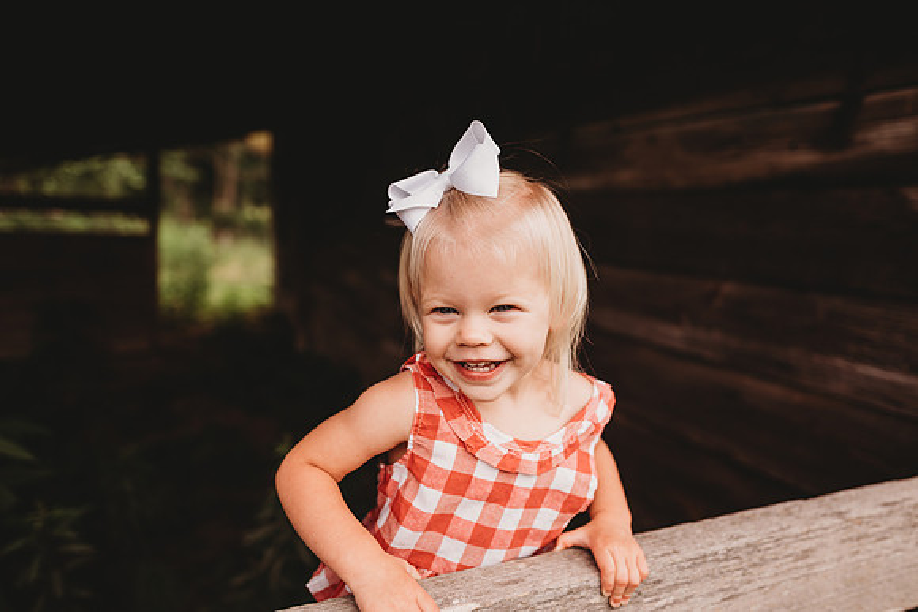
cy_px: 306
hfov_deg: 73.7
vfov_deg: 53.2
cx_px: 459
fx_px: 612
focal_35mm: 24
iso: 100
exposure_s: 1/1000
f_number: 2.2
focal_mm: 24
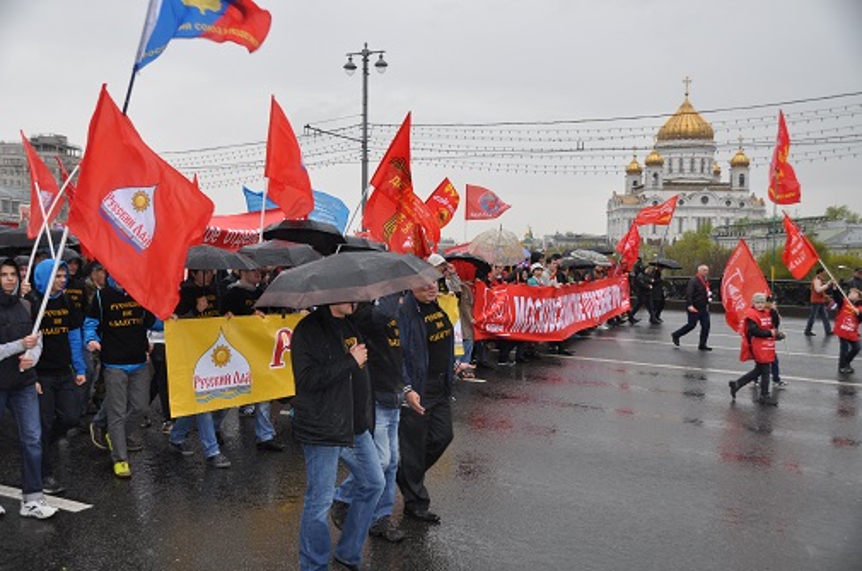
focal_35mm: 39
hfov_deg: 49.6
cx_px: 431
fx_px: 932
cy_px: 286
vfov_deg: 34.1
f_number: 5.6
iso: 200
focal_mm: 26
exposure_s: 1/200
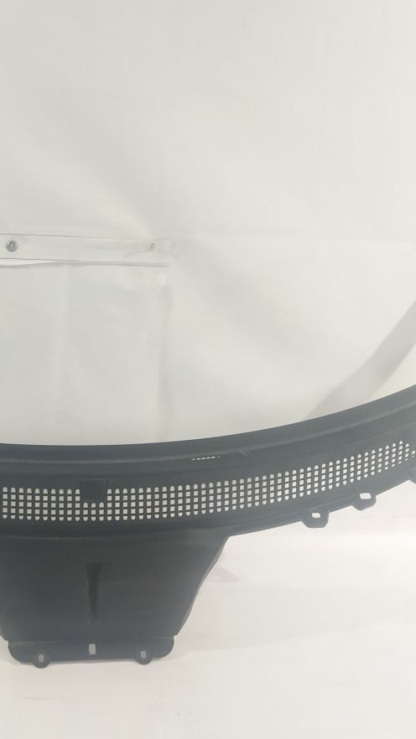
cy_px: 367
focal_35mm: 40
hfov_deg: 29.1
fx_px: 785
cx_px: 86
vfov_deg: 50.5
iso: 291
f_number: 1.79
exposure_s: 1/50
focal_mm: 4.71
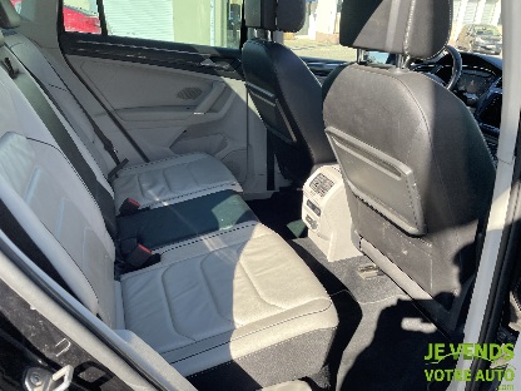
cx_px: 260
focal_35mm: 26
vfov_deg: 53.1
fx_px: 391
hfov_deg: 67.3
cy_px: 196
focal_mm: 4.2
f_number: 1.6
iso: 32
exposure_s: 1/527
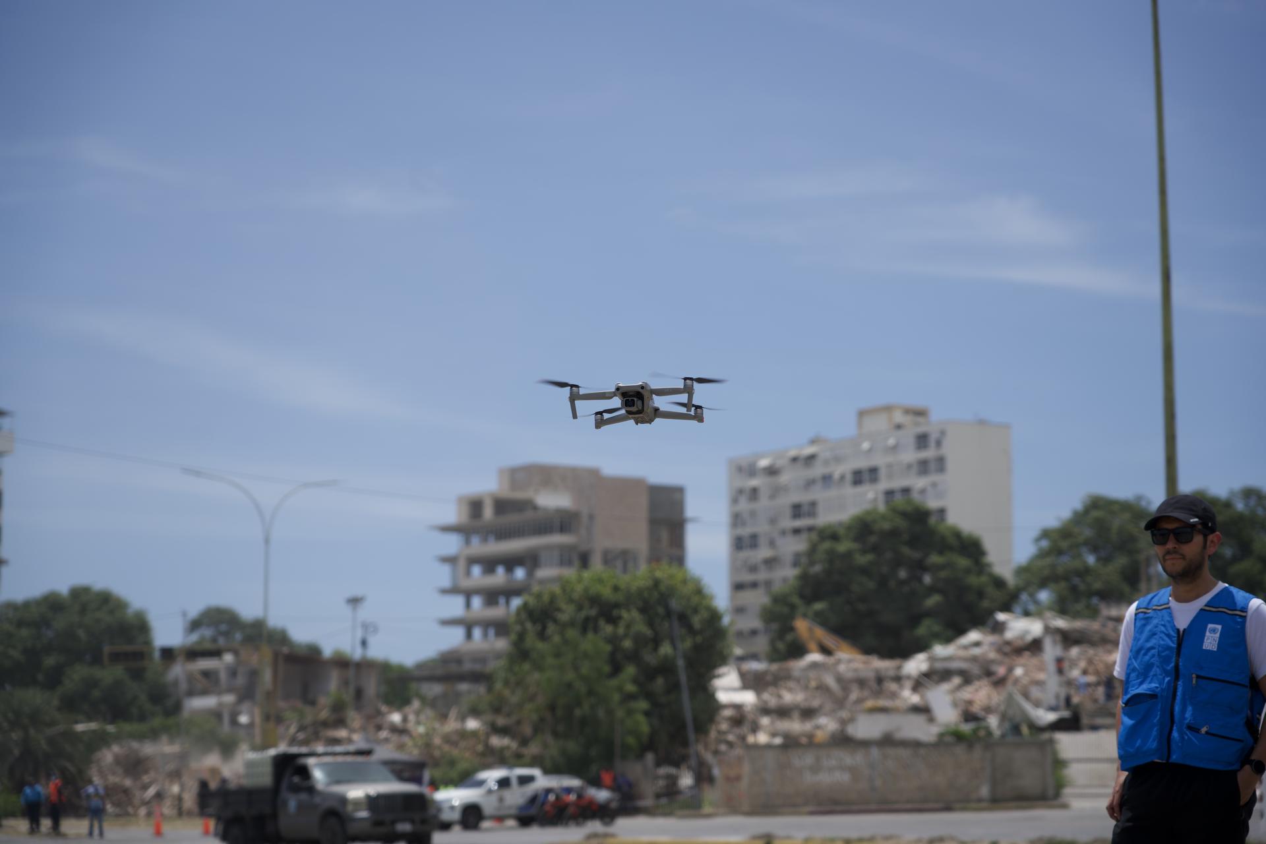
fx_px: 2919
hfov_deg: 24.5
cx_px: 633
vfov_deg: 16.5
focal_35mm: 83
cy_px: 422
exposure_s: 1/1600
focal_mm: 83
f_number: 4.5
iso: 100
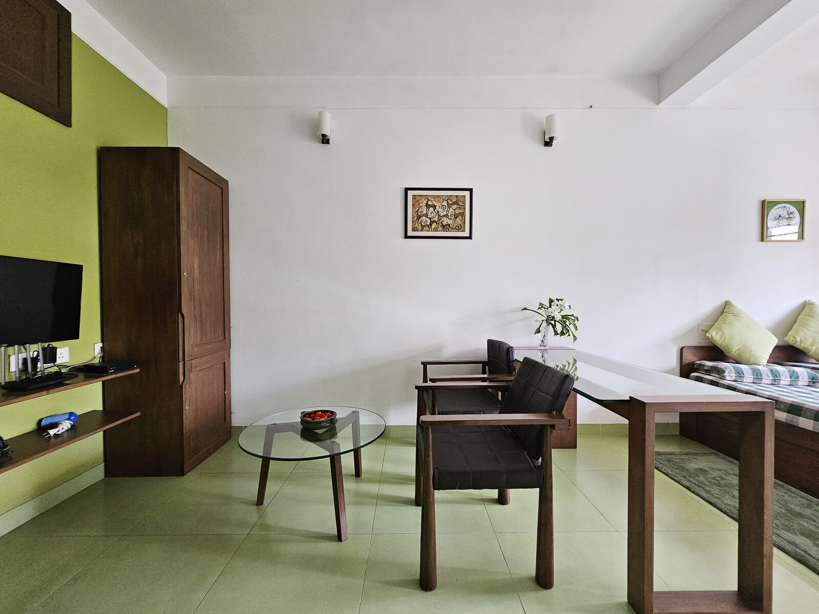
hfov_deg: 106.2
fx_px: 308
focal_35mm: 13
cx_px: 410
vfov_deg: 89.9
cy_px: 307
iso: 250
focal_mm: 2.2
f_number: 2.2
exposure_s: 1/50
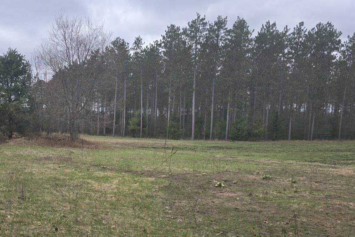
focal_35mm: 37
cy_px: 175
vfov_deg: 35.2
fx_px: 365
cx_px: 107
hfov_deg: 50.6
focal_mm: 6.3
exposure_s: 1/593
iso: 12
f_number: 1.7
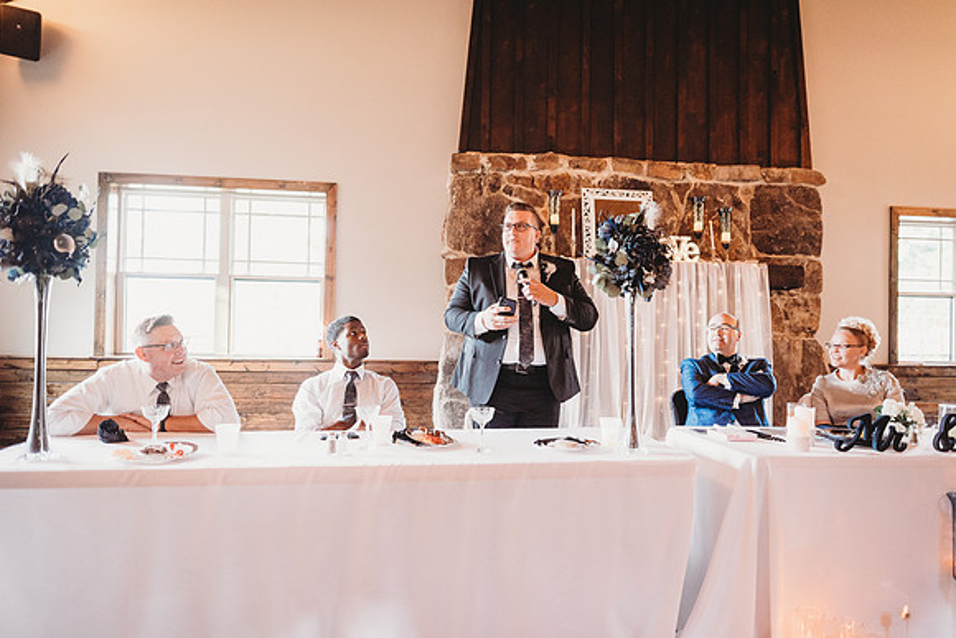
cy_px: 319
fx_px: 637
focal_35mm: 24
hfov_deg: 73.7
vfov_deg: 53.2
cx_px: 478
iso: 2000
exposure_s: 1/125
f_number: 2.5
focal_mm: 24
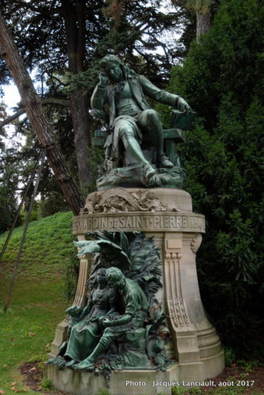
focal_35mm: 46
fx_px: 510
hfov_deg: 29.0
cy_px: 198
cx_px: 132
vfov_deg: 42.3
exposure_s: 1/60
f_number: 4
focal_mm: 31
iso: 100
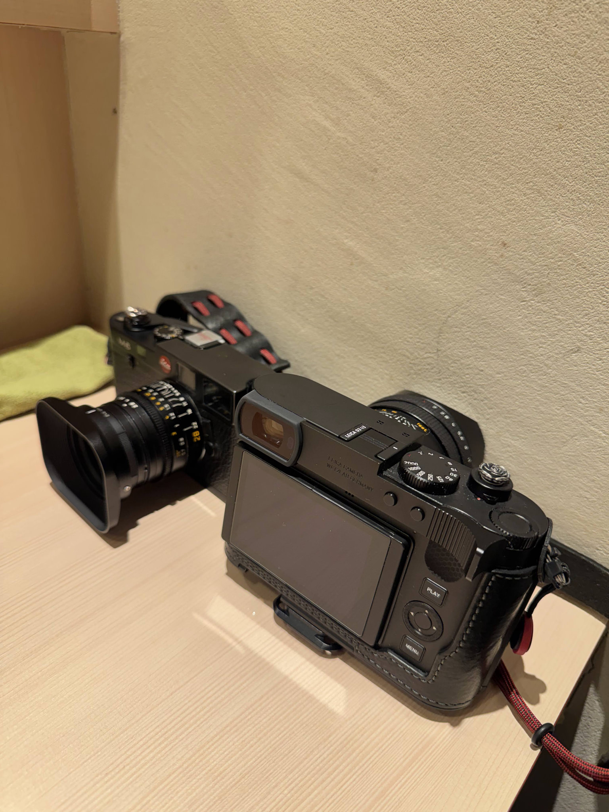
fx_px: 563
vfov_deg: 71.6
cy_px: 406
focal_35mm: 24
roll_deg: -6.1
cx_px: 304
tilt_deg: -30.6
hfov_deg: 56.8
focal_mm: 6.76
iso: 100
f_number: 1.78
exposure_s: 1/100
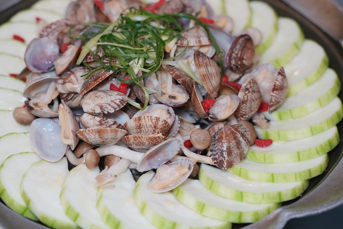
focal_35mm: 79
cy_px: 107
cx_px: 167
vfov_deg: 17.3
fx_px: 753
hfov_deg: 25.7
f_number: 4
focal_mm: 62
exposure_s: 1/160
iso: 800
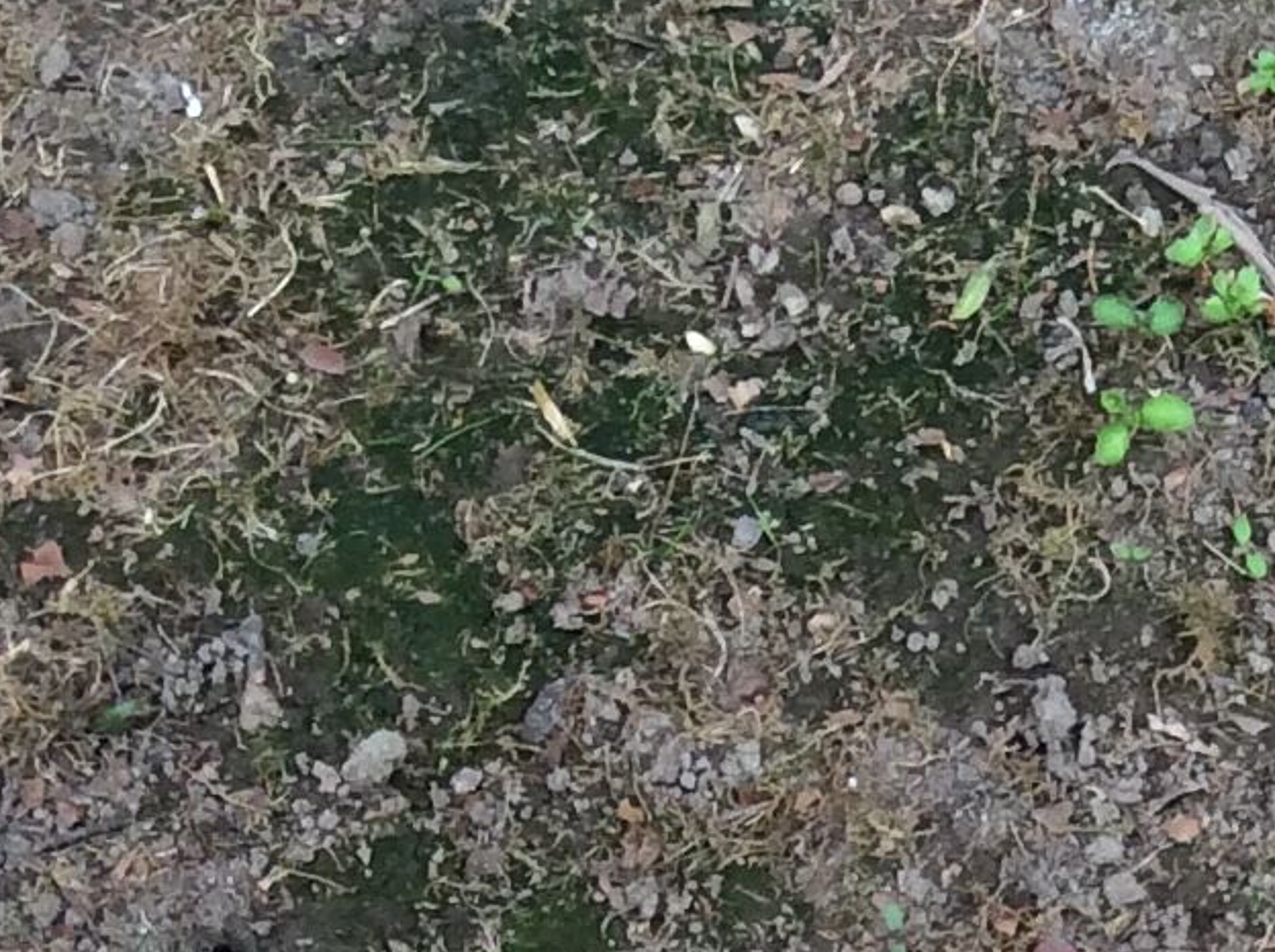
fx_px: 4891
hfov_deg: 14.5
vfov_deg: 10.2
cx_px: 1381
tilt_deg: -72.8
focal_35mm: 133
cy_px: 1922
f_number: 2.4
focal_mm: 3.3
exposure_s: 1/214
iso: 32
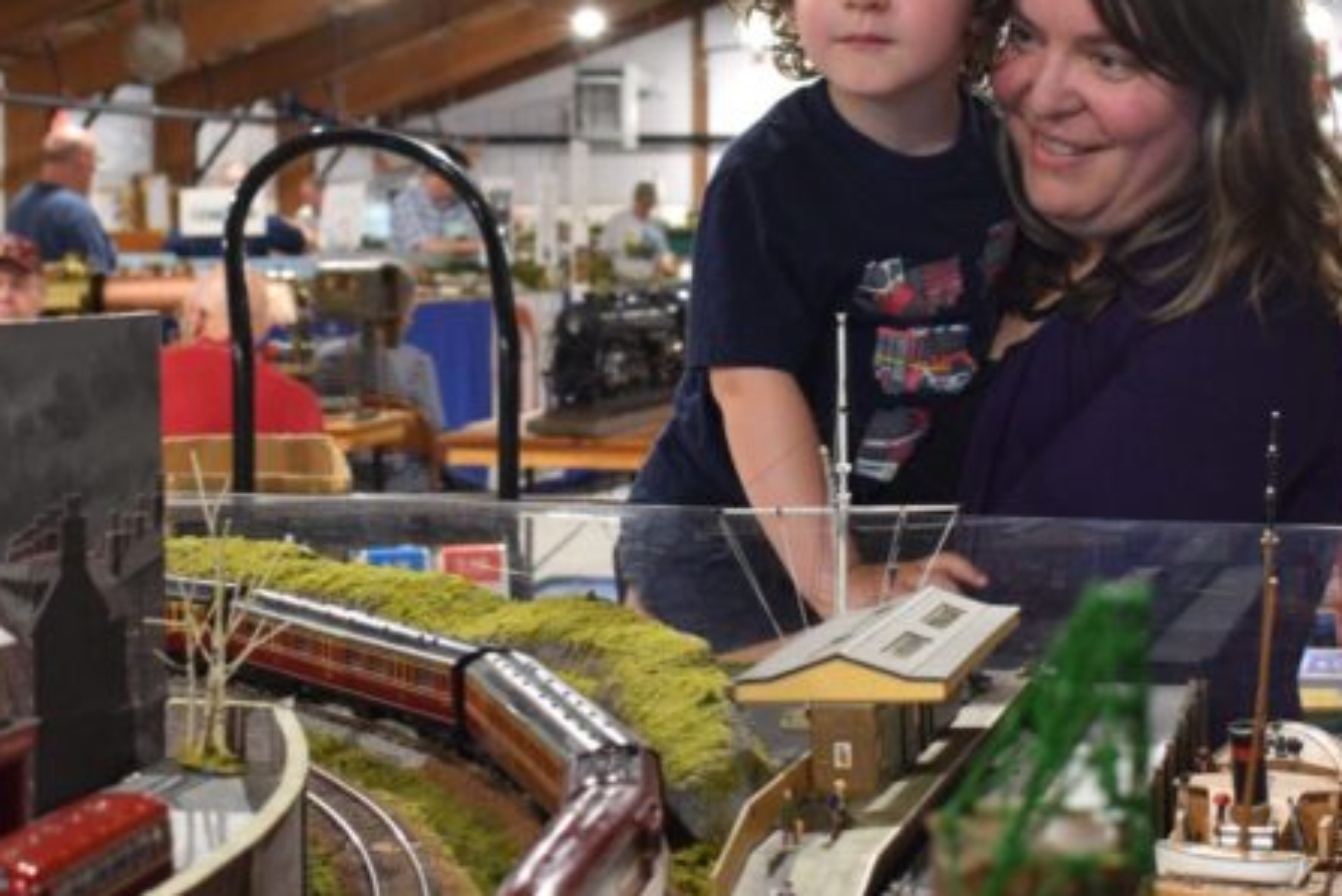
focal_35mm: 79
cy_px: 389
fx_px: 2952
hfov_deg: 25.6
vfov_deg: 17.3
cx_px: 731
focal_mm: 23
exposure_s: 1/60
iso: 720
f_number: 4
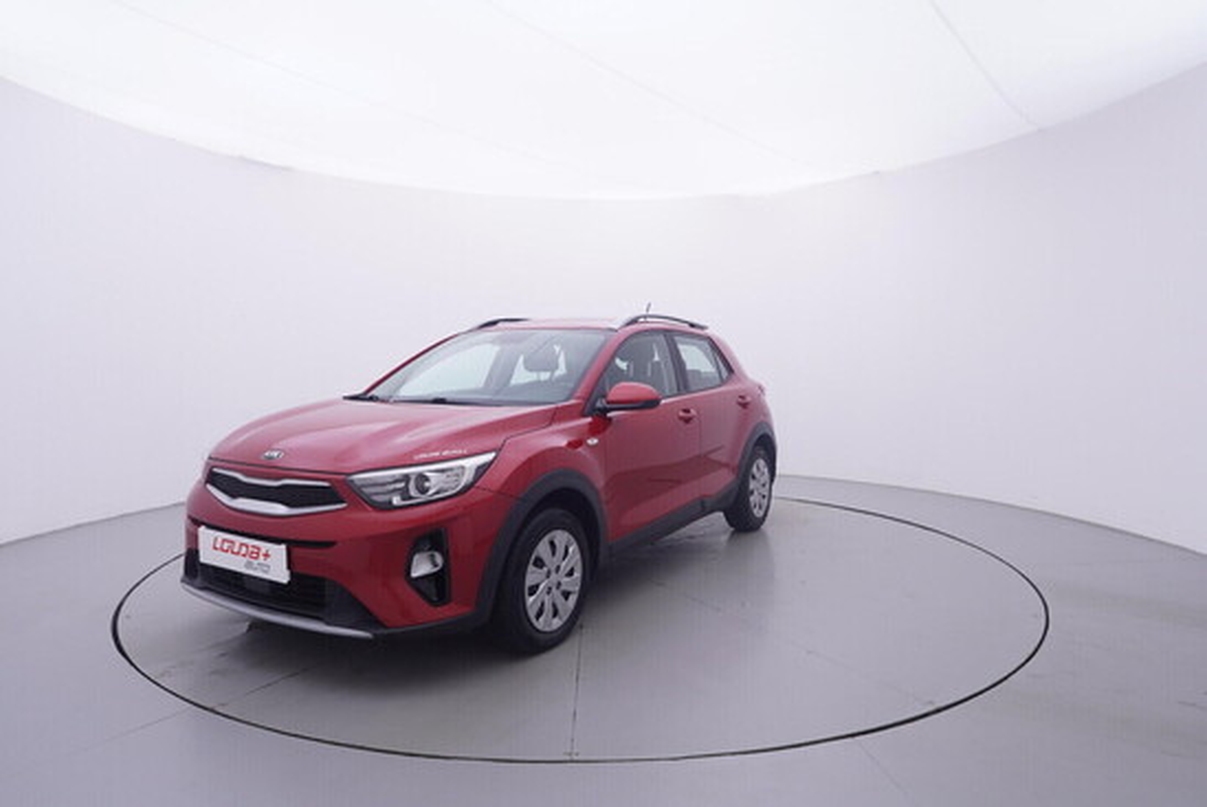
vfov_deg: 56.2
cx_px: 604
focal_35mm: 22
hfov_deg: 77.3
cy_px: 404
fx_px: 755
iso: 200
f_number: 5
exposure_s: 1/80
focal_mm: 15
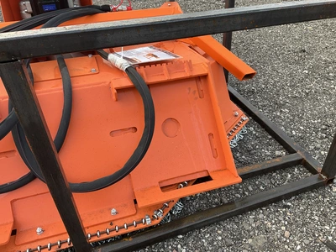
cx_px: 168
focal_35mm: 29
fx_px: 281
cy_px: 126
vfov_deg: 48.2
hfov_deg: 61.7
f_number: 1.8
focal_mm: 3
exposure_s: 1/122
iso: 32
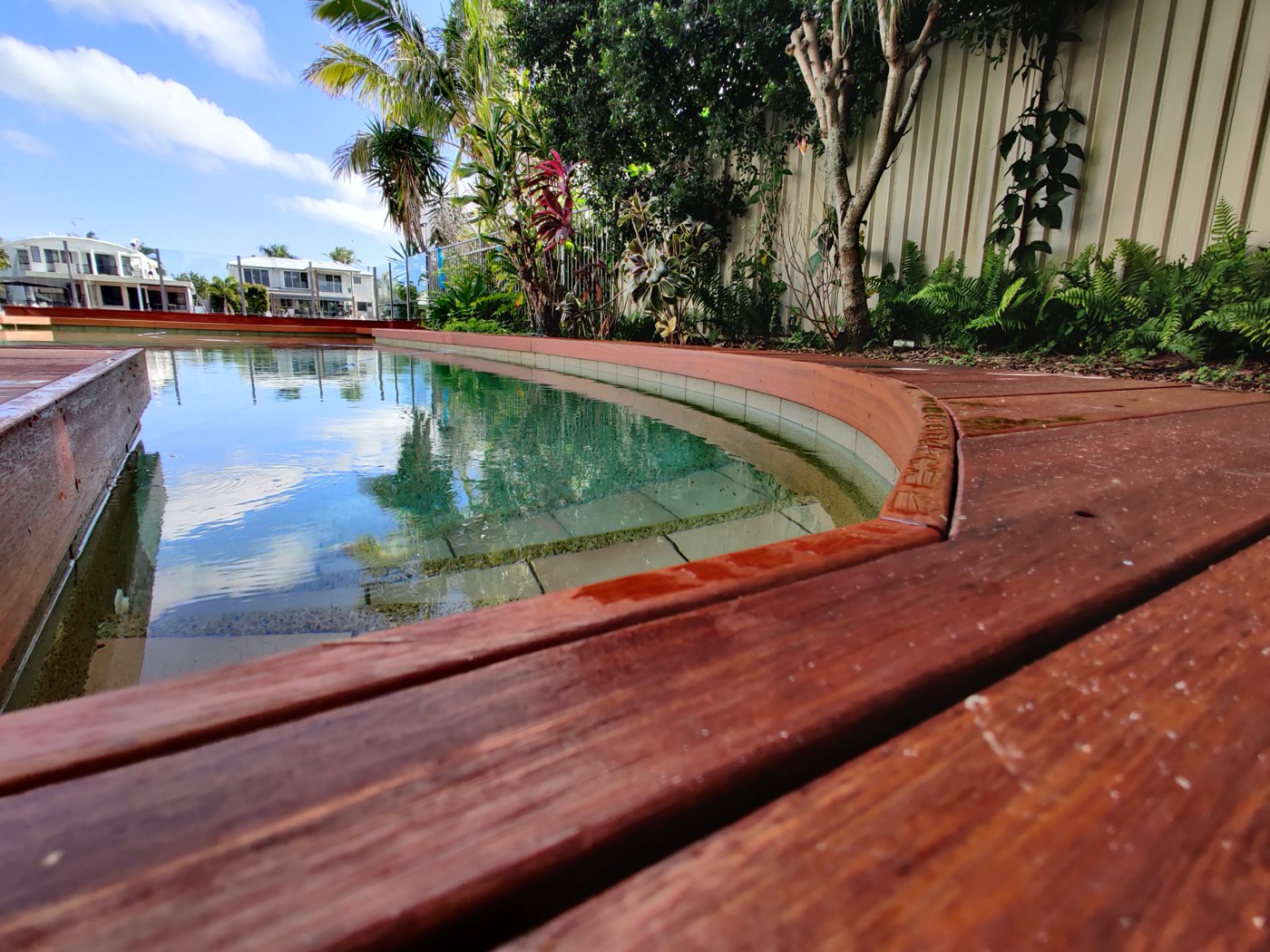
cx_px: 635
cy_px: 476
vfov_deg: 89.9
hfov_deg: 106.2
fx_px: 477
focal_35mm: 13
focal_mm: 2.25
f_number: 2.2
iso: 100
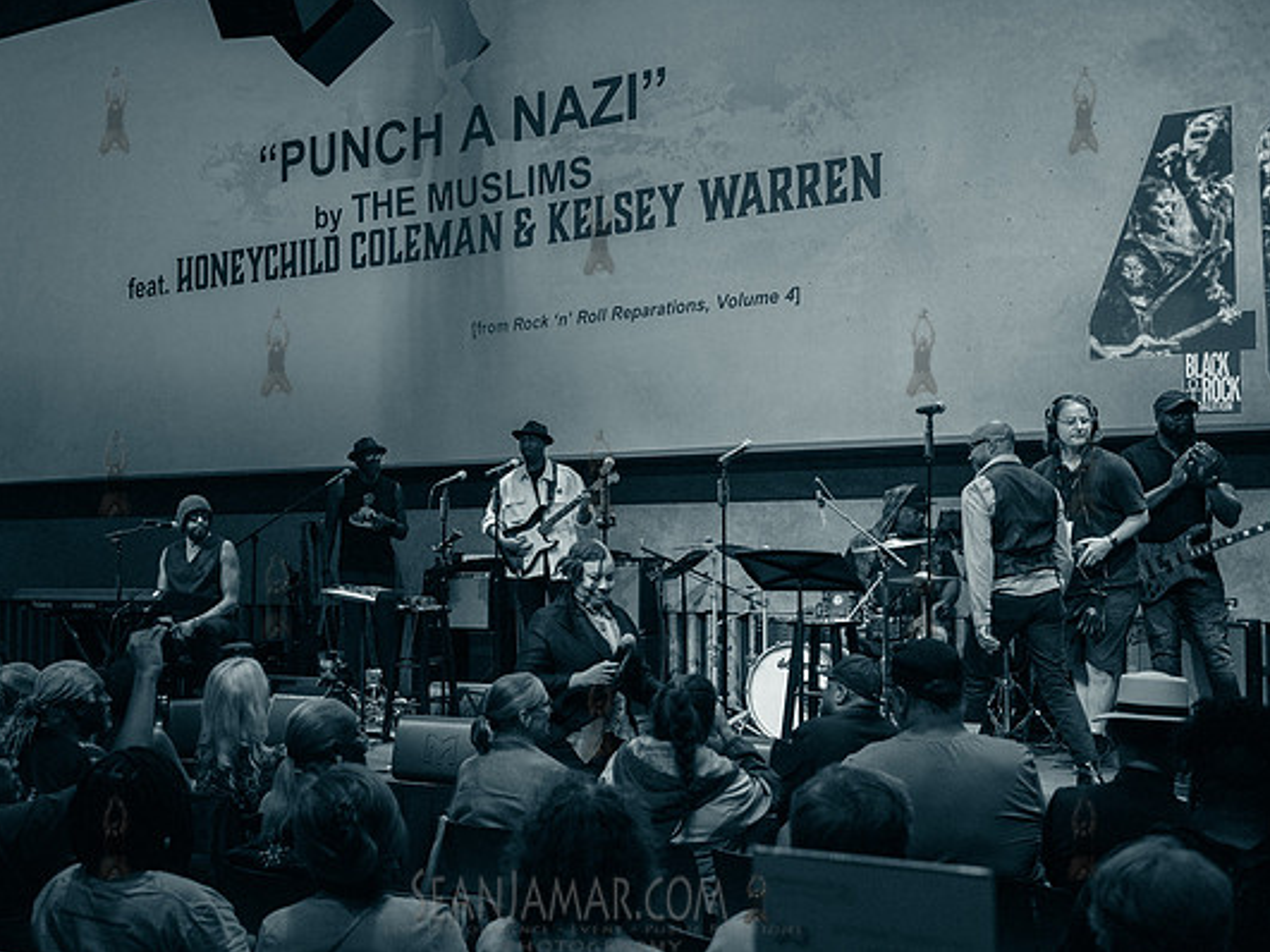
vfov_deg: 34.3
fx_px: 1541
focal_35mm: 42
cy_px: 494
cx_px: 528
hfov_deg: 44.6
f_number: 3.5
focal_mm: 36
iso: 5000
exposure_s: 1/400
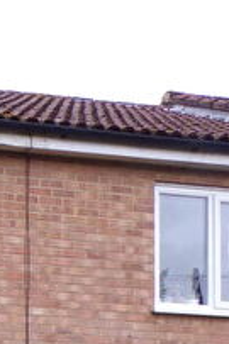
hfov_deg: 14.4
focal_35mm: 86
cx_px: -149
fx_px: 822
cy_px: 414
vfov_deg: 21.9
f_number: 5.8
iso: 80
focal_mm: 4.3
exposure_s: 1/125
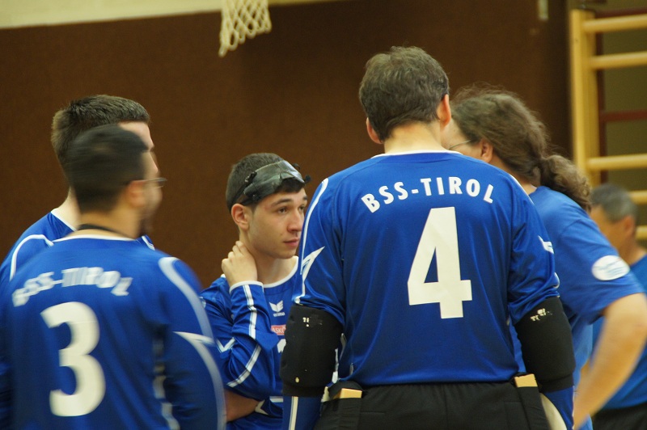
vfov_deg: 4.6
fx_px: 5387
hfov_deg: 6.9
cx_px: 324
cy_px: 215
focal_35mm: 300
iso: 1600
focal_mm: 200
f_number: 6.3
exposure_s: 1/20
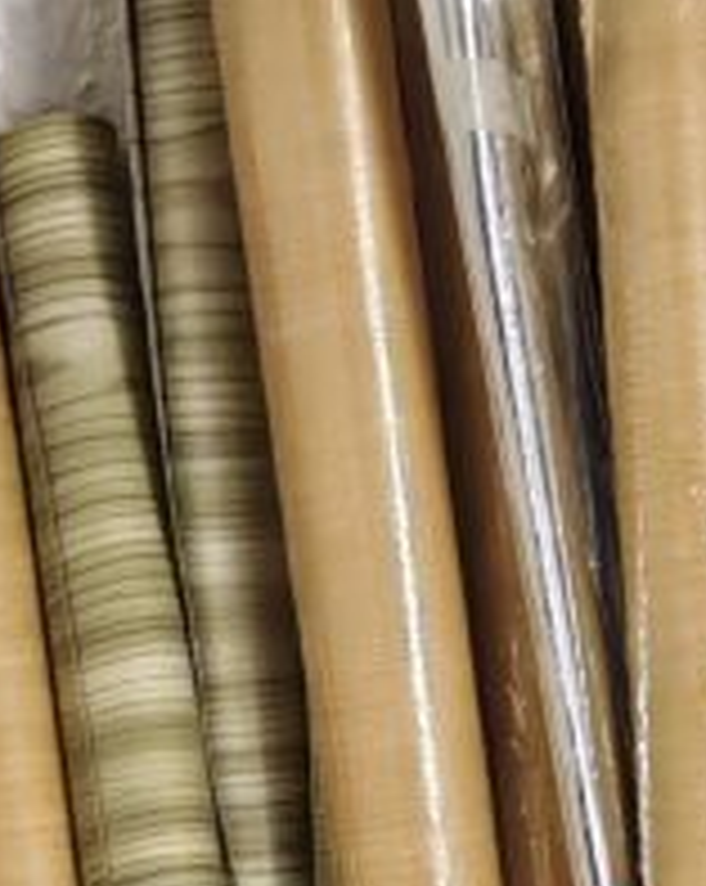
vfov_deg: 9.4
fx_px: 4922
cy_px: 2001
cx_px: 85
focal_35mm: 188
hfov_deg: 8.2
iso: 1250
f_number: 1.9
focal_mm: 6.67
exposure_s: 1/25
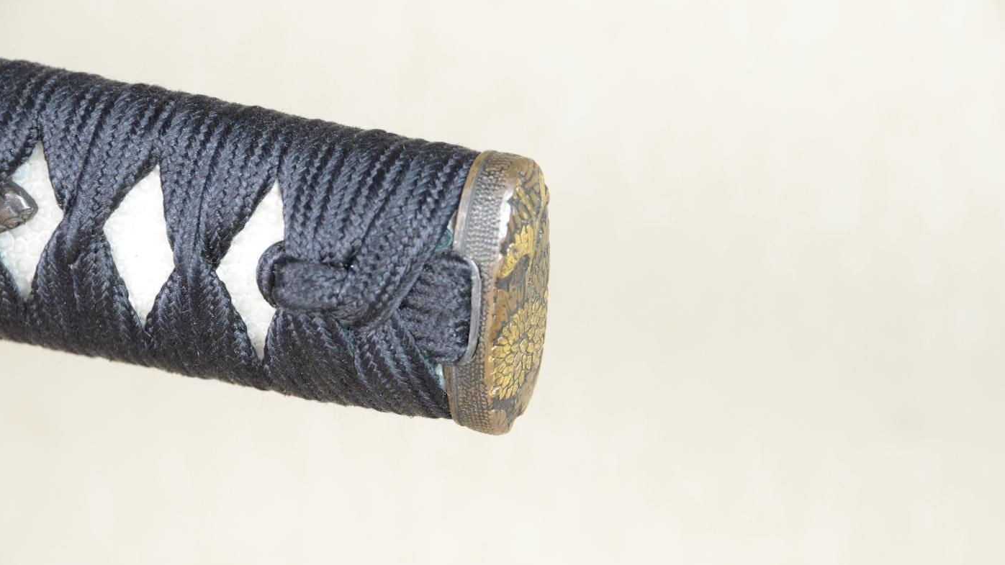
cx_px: 502
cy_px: 288
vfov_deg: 5.7
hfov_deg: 10.1
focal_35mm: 213
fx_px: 5663
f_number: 11
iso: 400
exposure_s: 1/2
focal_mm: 135
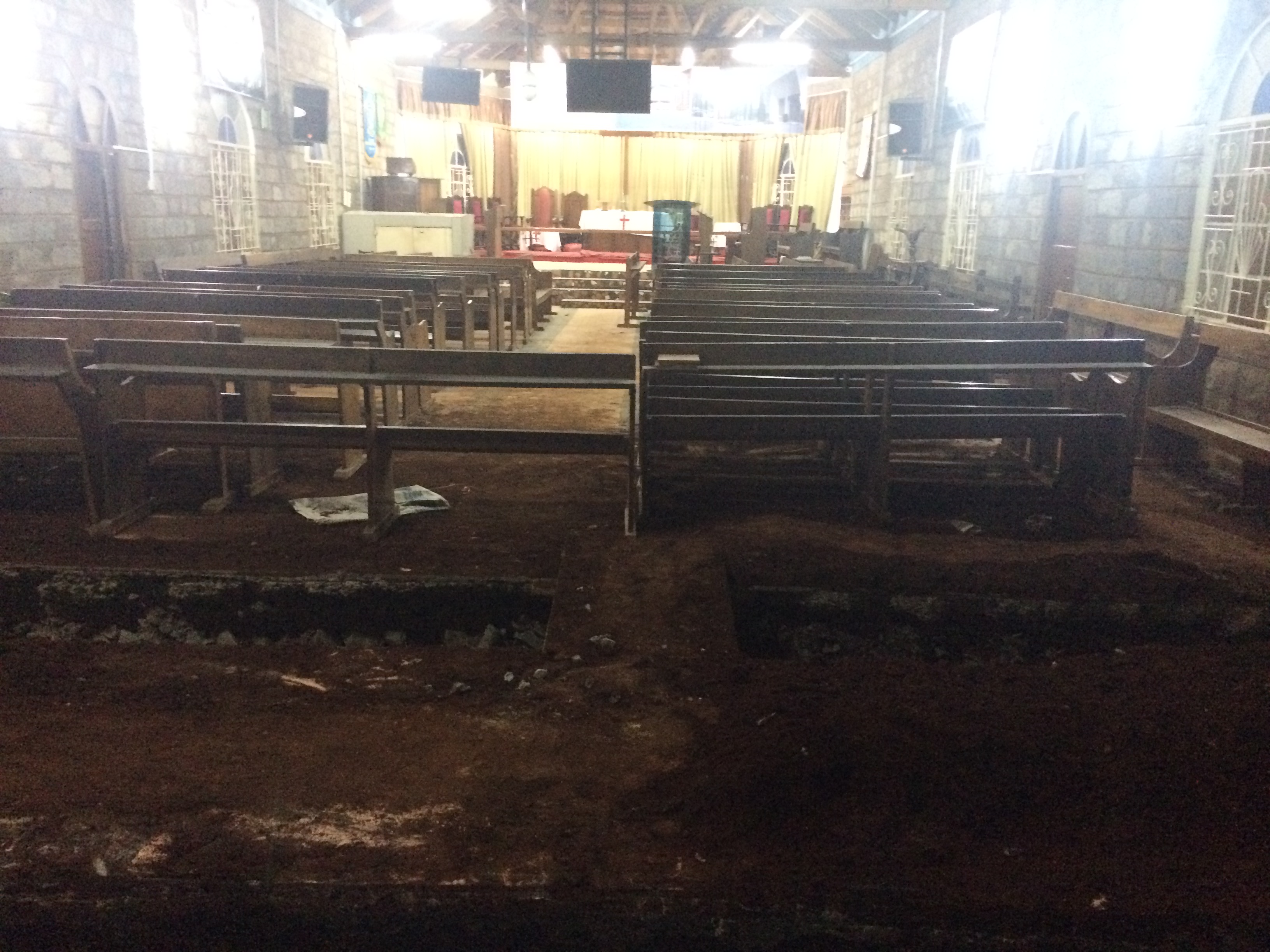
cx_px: 635
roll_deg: -1.1
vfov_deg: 48.2
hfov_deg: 61.7
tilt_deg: -13.9
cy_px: 476
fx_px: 1064
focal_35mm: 29
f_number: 2.2
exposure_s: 1/17
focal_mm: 4.15
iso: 400
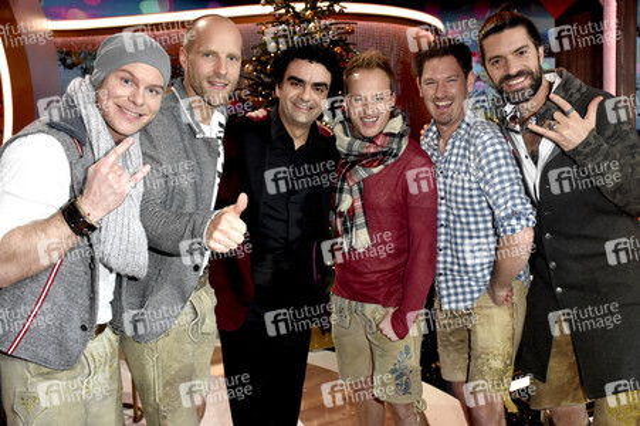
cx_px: 320
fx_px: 693
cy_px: 213
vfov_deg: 34.2
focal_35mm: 39
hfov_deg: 49.6
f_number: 6.3
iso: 1600
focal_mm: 26
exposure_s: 1/100
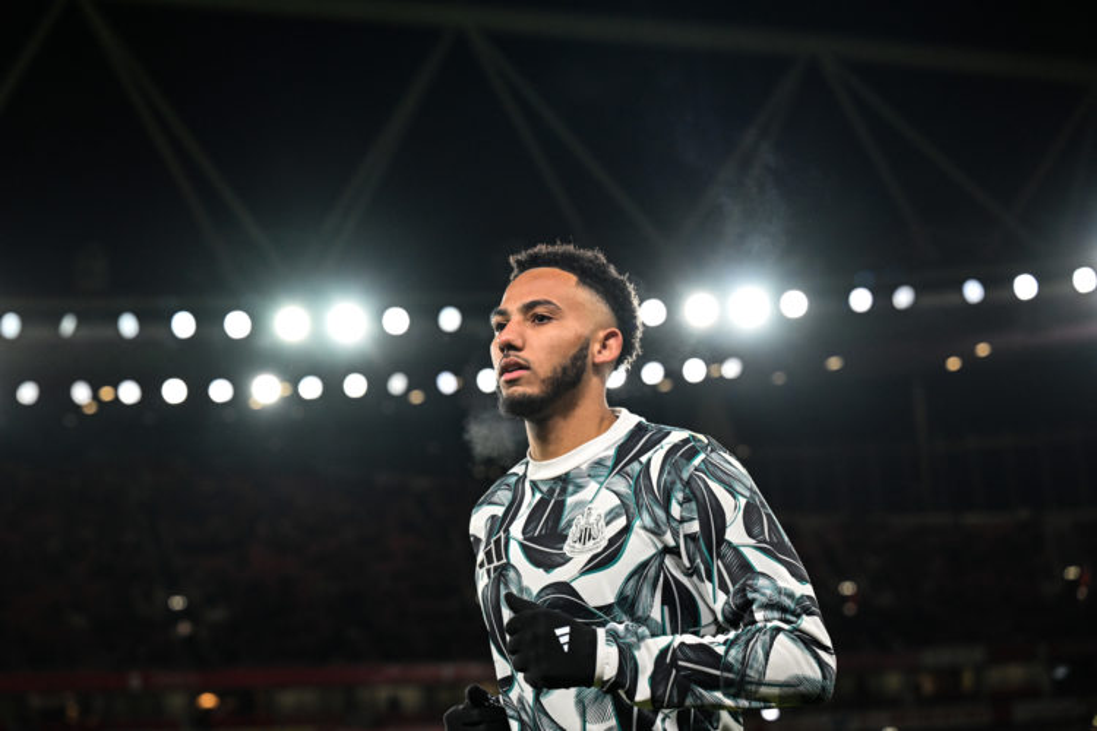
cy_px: 366
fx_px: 2316
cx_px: 548
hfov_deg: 26.7
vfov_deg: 17.9
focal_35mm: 76
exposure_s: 1/1250
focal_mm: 76
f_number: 4
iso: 3200
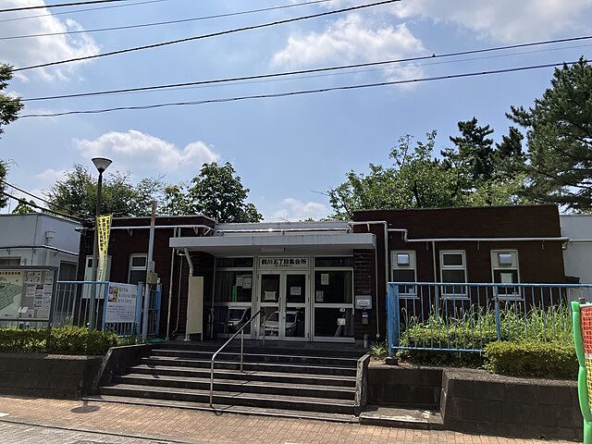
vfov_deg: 49.7
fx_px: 479
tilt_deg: +12.1
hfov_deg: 63.4
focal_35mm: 28
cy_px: 222
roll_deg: -1.4
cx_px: 296
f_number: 1.8
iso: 32
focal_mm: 3.99
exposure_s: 1/4049
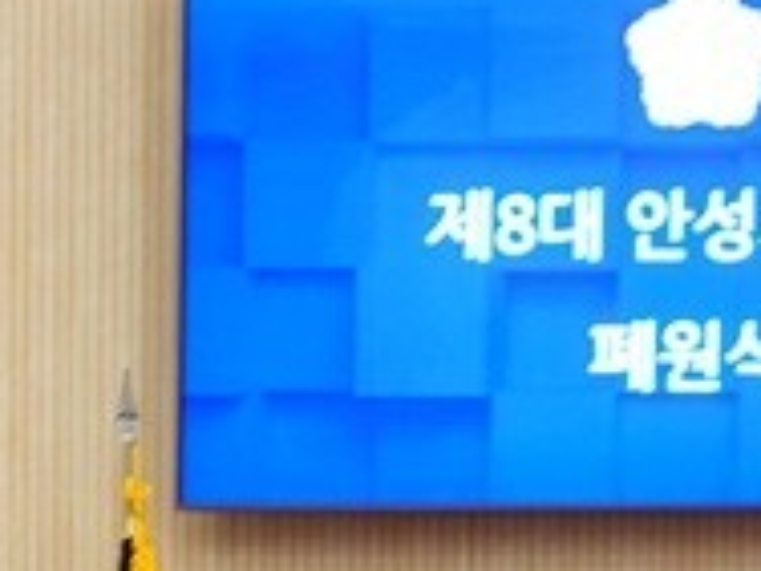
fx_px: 4902
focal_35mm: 223
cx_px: -971
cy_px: 1152
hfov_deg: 8.3
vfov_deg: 6.5
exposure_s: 1/40
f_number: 4
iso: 250
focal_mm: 34
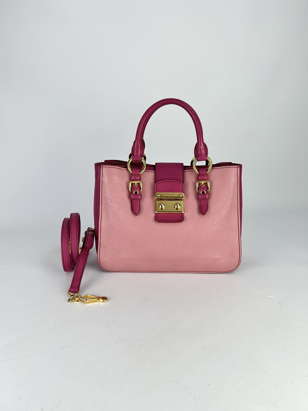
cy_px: 206
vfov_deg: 67.3
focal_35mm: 26
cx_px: 154
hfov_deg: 53.1
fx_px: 308
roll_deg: -1.4
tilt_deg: -16.3
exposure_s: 1/254
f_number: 1.5
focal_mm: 5.7
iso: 40
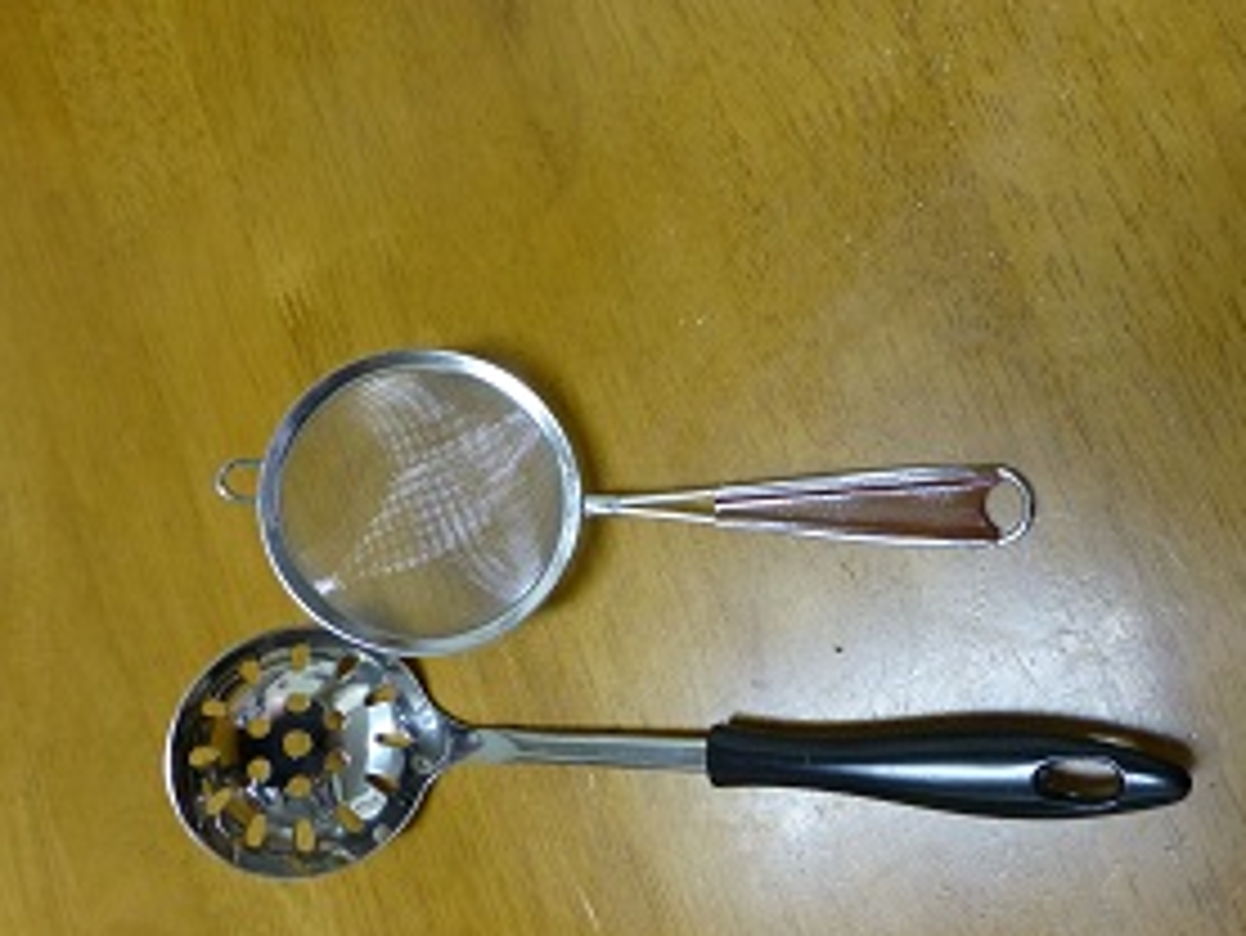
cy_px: 567
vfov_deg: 46.5
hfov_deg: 59.2
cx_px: 774
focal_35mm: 30
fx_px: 1080
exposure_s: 1/30
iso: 400
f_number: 3.3
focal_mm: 4.3
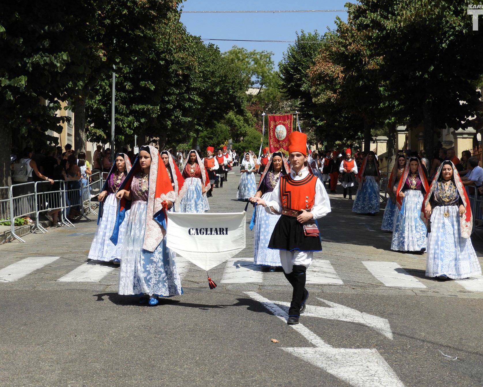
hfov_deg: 30.0
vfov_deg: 24.2
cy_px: 195
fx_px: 901
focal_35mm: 63
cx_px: 250
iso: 100
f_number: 4.2
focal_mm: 10.7
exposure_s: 1/1000
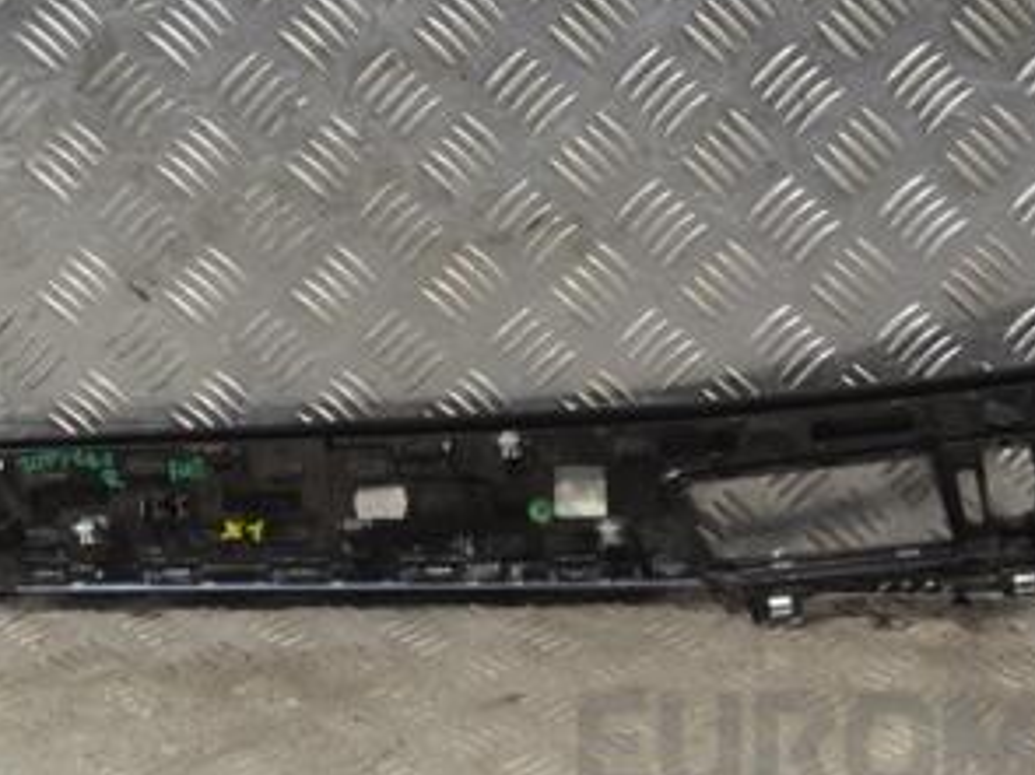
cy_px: 277
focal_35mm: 85
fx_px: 2540
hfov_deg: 23.0
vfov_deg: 17.3
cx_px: 512
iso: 110
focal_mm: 29
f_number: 4.5
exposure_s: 1/30
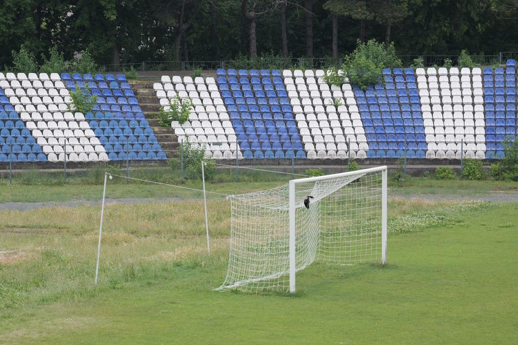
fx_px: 1856
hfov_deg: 15.9
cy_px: 150
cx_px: 201
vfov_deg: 10.6
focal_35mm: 129
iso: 160
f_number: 4
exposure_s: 1/1000
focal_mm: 105
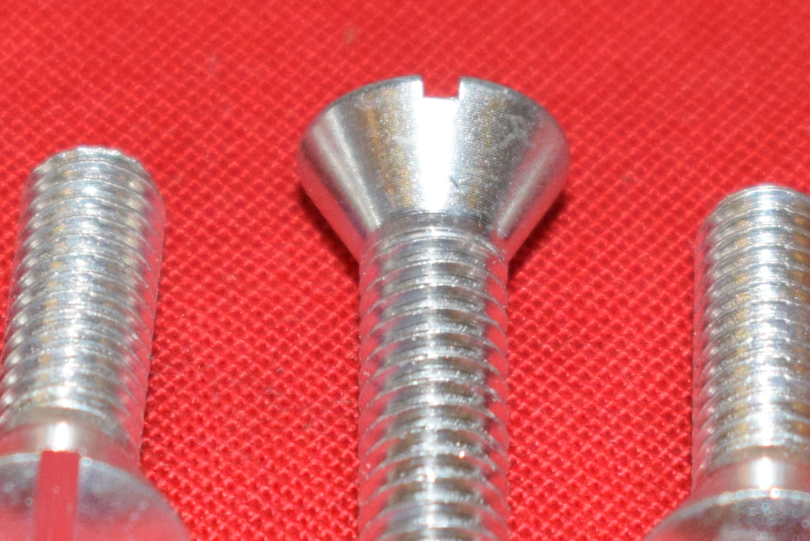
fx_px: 7202
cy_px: 493
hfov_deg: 6.4
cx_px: 91
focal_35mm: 320
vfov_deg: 4.3
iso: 1250
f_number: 5.6
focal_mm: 55
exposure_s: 1/200
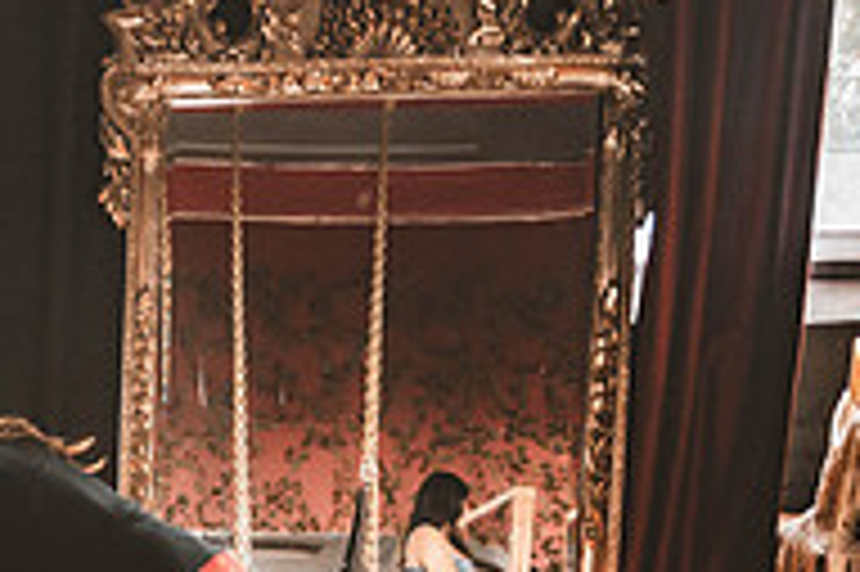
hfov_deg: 21.2
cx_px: -324
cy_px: 705
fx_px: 2029
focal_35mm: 85
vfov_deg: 15.4
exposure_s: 1/200
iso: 800
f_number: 2.8
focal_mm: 28
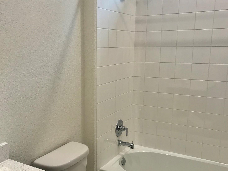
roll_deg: +0.3
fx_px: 257
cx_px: 92
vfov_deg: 36.7
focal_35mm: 39
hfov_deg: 47.6
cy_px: 103
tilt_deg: -11.4
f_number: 1.8
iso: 32
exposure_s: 1/60
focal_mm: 3.99
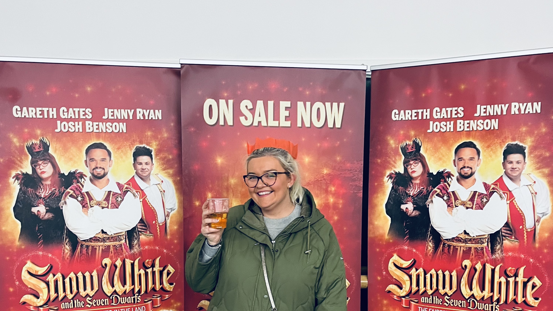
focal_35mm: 38
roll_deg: +0.3
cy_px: 236
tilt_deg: -8.9
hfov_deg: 52.8
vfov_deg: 30.6
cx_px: 276
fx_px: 557
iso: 250
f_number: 1.6
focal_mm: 5.1
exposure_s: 1/50
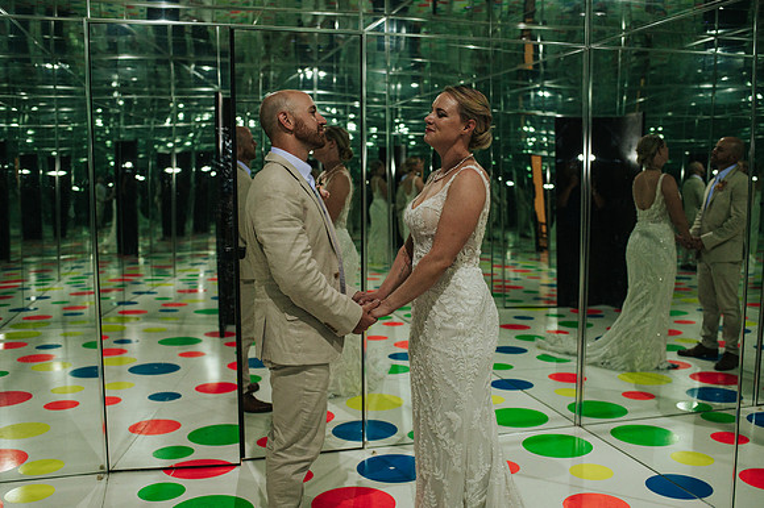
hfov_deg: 52.8
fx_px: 770
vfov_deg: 36.5
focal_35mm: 36
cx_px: 394
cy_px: 262
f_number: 2.8
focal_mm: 35
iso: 1000
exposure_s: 1/200
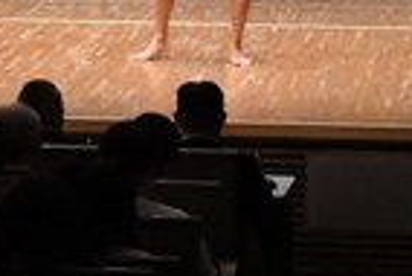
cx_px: -147
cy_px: -139
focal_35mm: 393
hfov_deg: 5.2
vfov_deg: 3.5
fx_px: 4502
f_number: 5.6
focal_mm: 48
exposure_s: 1/400
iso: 8000
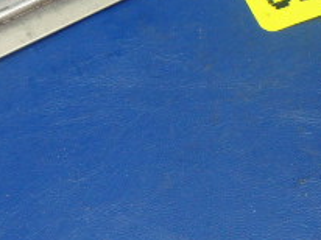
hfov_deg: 22.4
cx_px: 93
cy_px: -36
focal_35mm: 87
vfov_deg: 16.3
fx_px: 806
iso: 250
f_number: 3.9
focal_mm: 5
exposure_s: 1/30
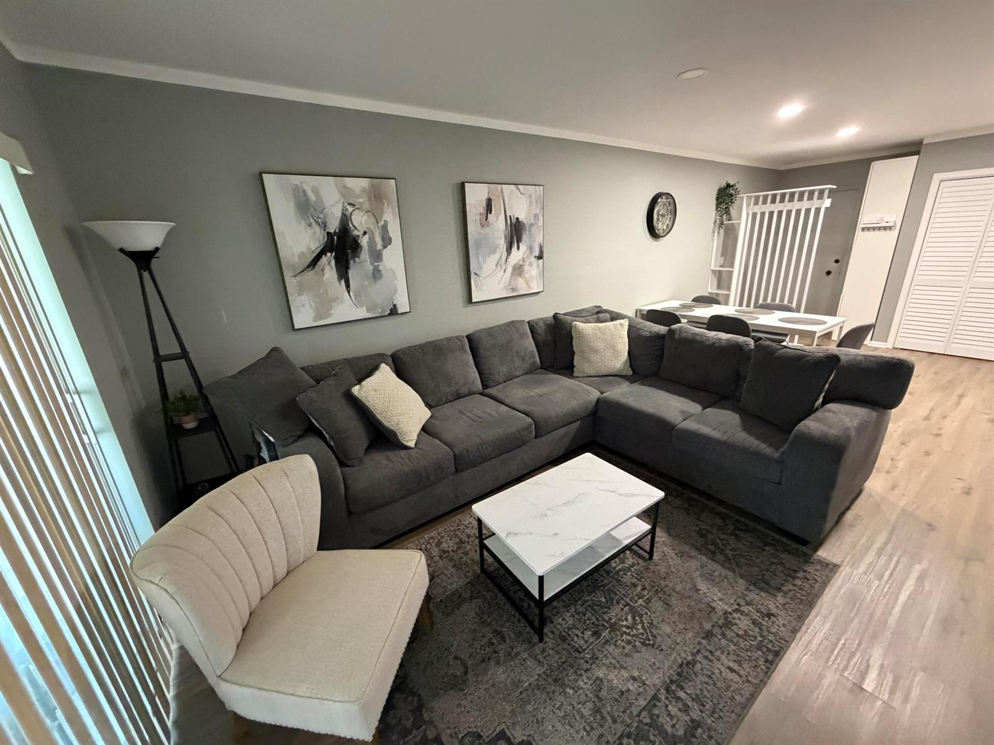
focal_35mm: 14
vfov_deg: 85.7
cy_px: 372
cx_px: 497
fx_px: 402
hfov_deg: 102.1
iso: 800
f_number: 2.2
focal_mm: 2.22
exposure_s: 1/60
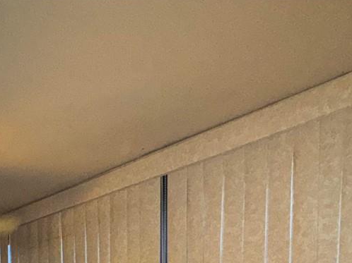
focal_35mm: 45
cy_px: 420
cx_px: 53
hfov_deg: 39.8
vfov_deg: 23.6
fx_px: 457
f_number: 2.2
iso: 200
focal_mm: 2.22
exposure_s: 1/60
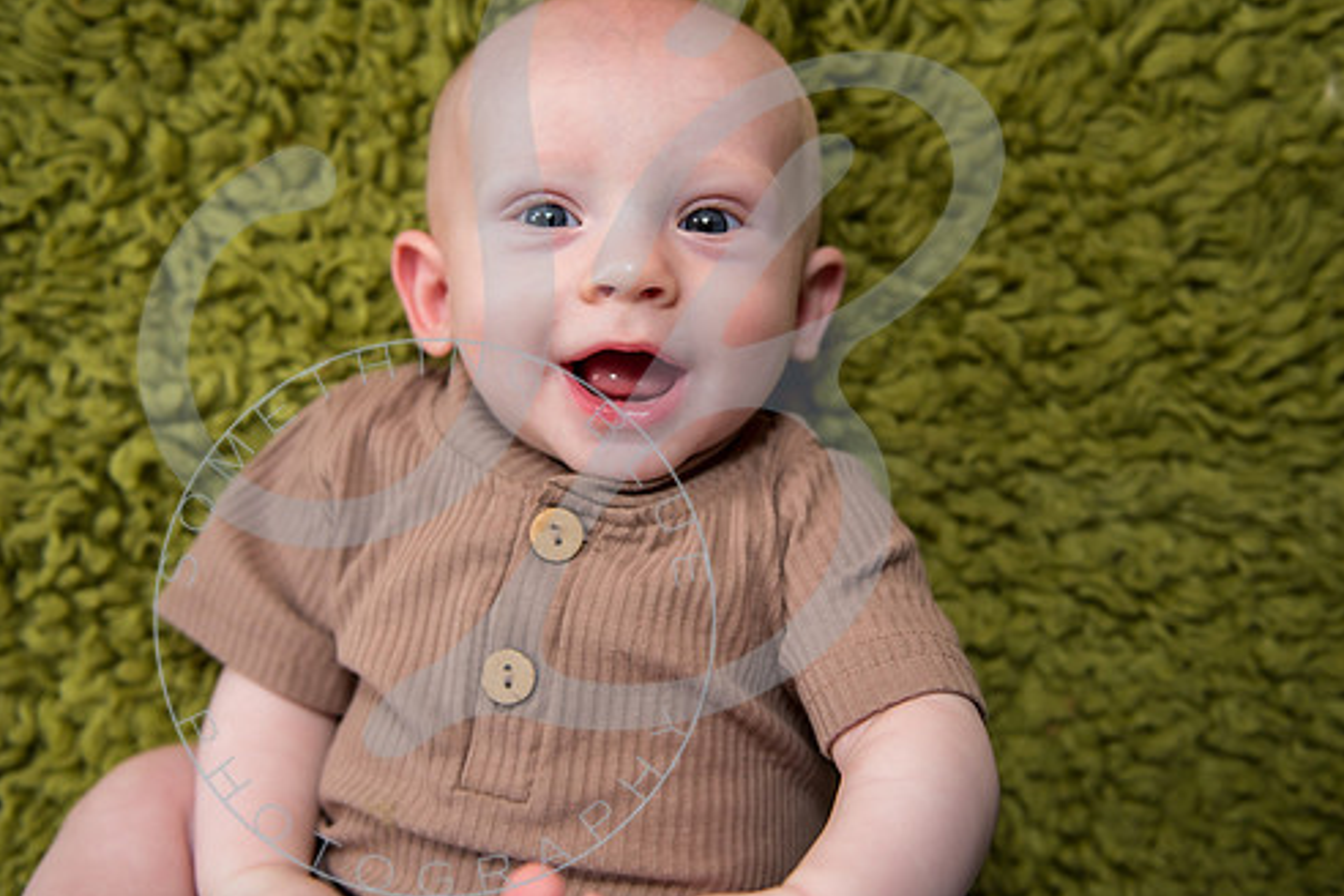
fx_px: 1680
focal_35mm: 45
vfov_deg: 29.8
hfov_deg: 43.6
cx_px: 655
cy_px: 378
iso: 200
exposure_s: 1/125
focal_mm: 32
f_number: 2.8
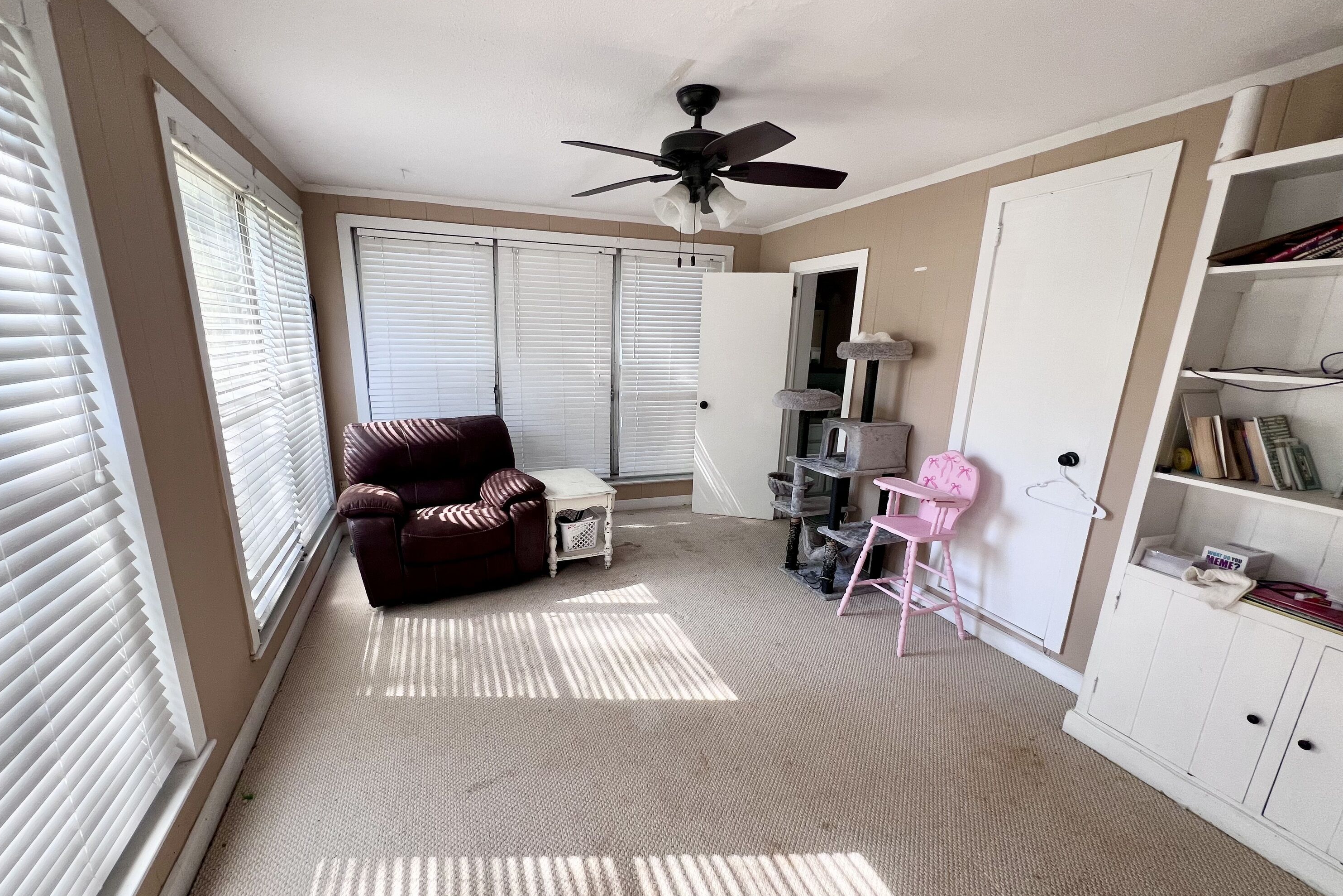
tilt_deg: -14.2
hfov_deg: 104.2
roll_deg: -1.8
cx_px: 648
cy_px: 473
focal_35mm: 14
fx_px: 522
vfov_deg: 81.1
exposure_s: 1/99
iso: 80
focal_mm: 1.57
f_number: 1.8
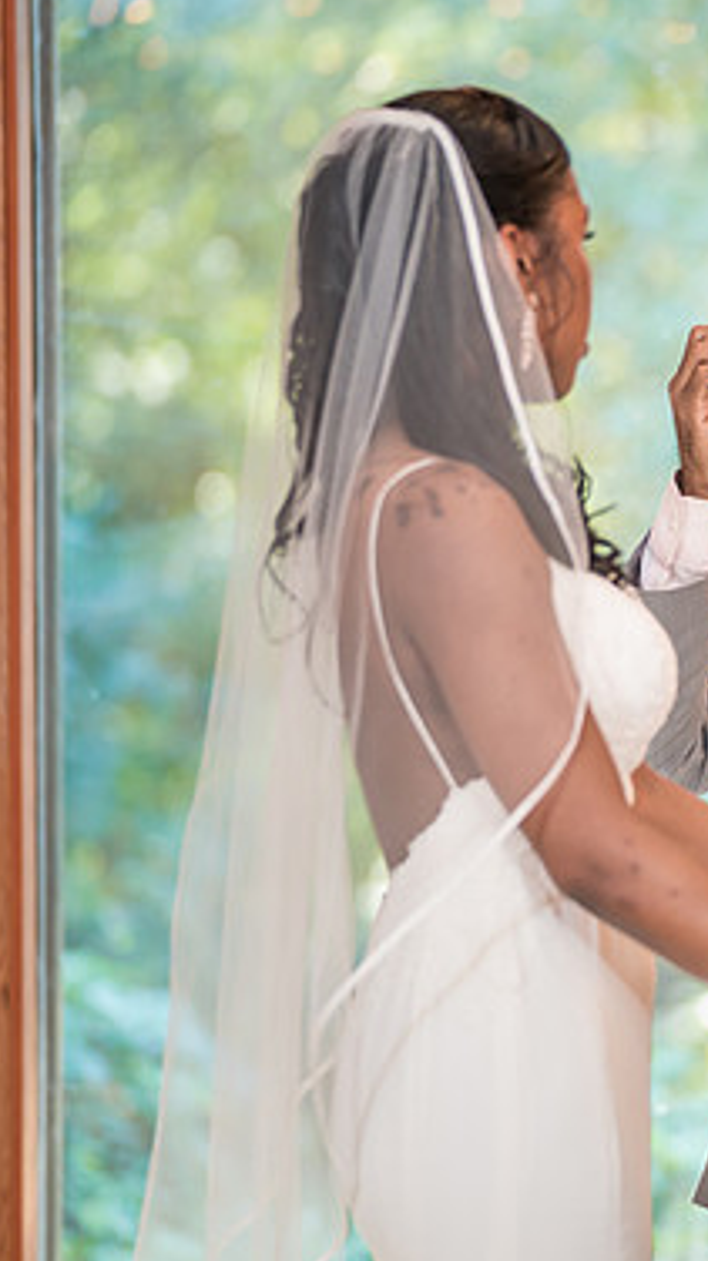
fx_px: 8125
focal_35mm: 243
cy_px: 632
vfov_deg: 8.9
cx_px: 827
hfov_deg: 5.0
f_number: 2.8
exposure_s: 1/100
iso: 800
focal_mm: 133
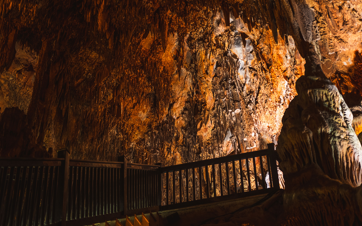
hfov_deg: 36.9
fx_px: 543
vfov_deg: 23.5
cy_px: 121
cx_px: 184
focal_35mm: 55
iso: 320
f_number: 2
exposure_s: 1/30
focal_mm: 35
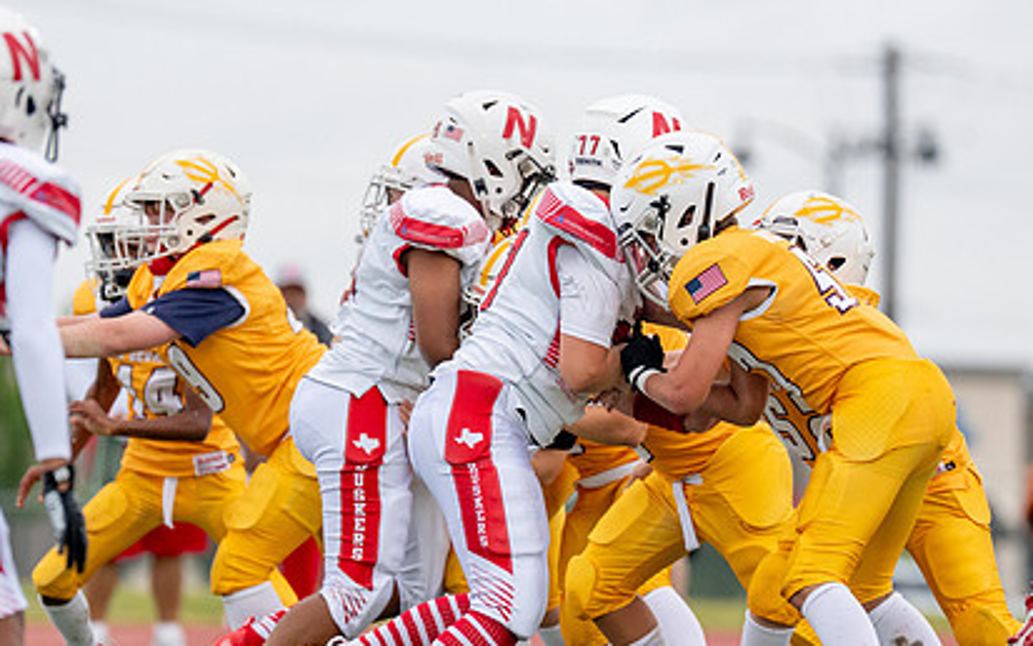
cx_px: 443
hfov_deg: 4.5
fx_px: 13286
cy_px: 353
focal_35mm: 472
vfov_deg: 2.8
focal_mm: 200
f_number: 2.8
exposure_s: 1/2000
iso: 400
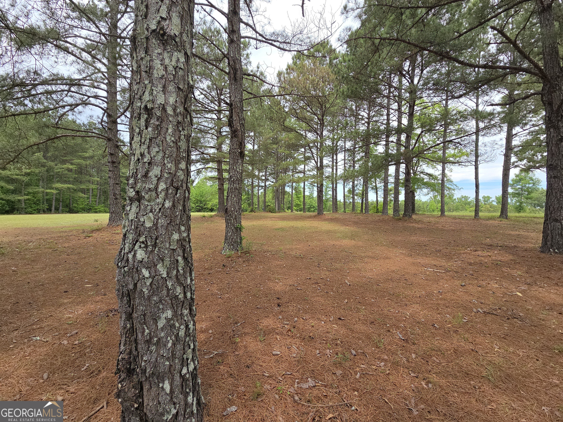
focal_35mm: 13
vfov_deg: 89.9
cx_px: 282
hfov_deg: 106.2
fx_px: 211
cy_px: 211
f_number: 2.2
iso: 50
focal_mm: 2.2
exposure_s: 1/1047
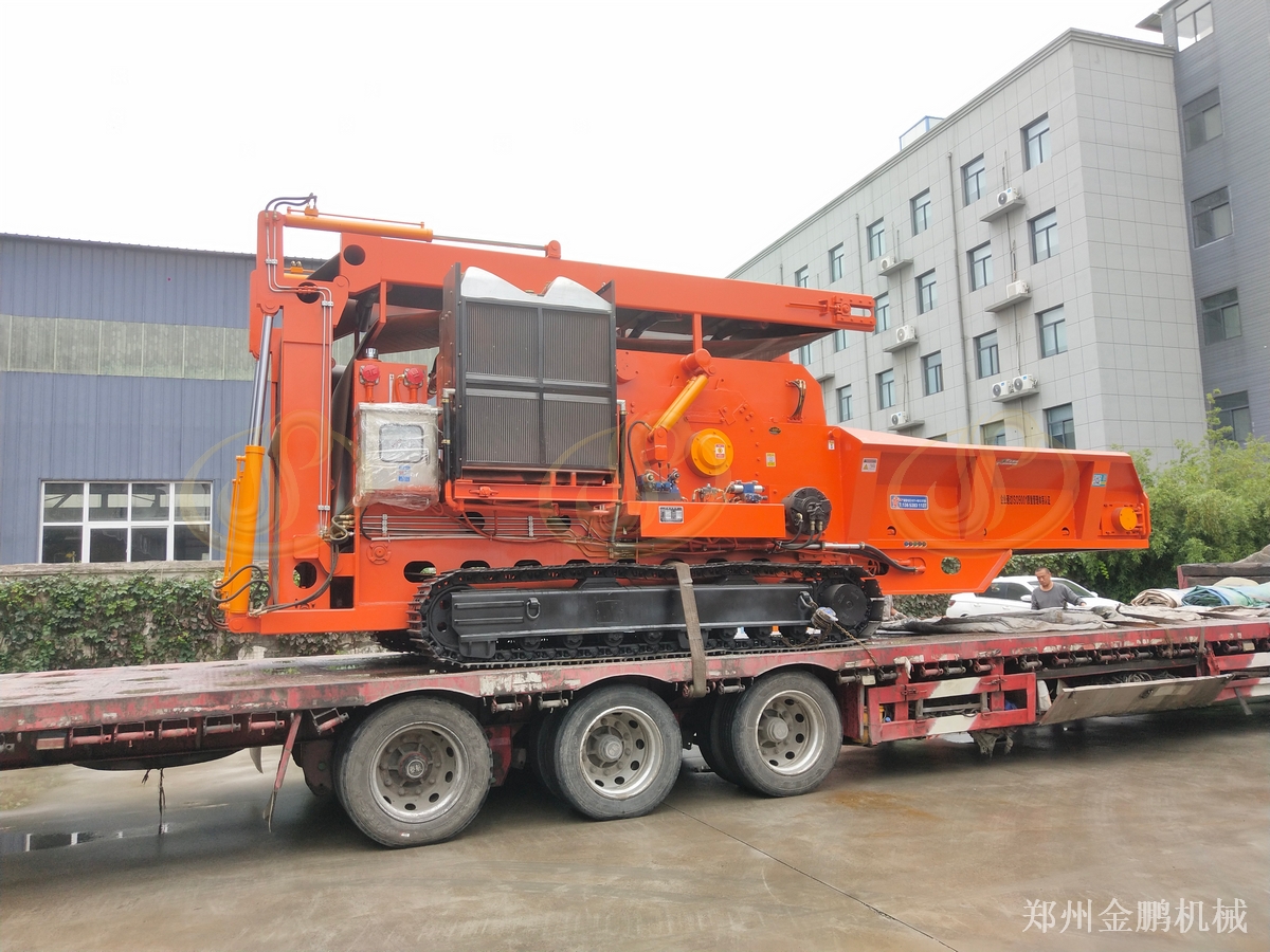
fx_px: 1101
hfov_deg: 60.0
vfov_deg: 46.8
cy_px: 476
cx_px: 635
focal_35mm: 30
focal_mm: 3.95
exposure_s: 1/602
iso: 137
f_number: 1.8
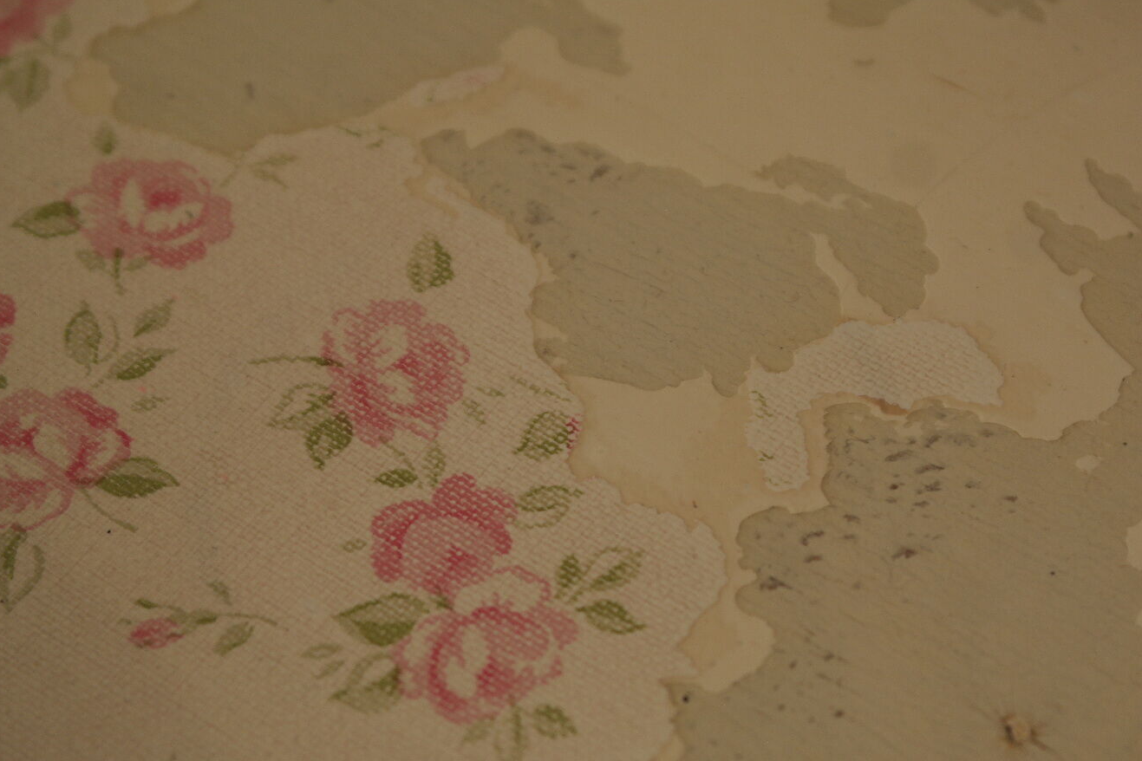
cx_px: 699
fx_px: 3204
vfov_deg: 13.6
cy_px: 421
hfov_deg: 20.2
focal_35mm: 101
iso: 200
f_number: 5.6
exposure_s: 1/30
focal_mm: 50
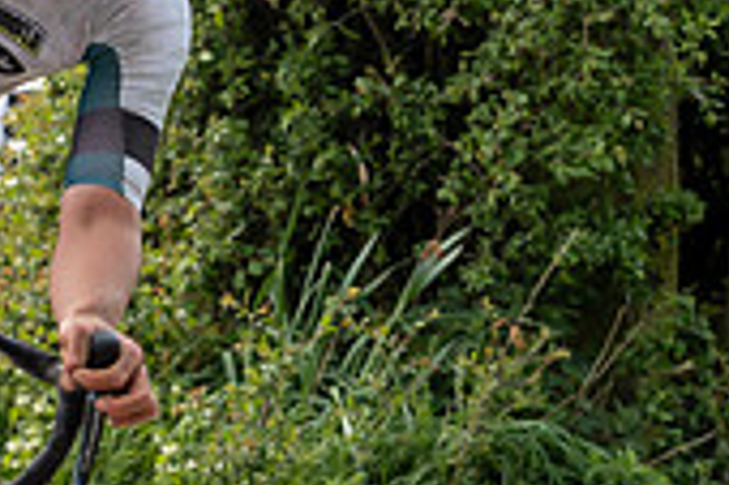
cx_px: 75
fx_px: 8638
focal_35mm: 427
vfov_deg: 3.2
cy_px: -44
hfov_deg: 4.8
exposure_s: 1/1000
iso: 125
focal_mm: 70
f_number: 3.5
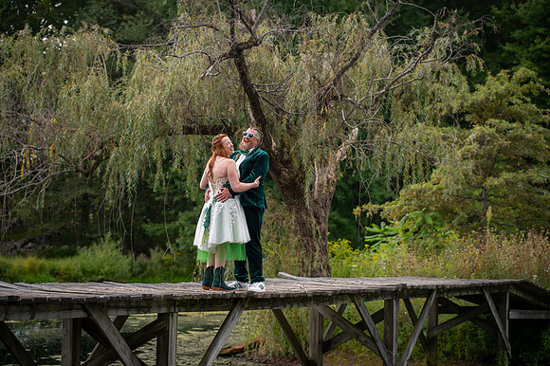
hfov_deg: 24.3
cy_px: 183
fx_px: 1277
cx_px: 275
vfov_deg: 16.3
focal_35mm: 84
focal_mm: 78
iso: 50
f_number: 3.2
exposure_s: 1/125
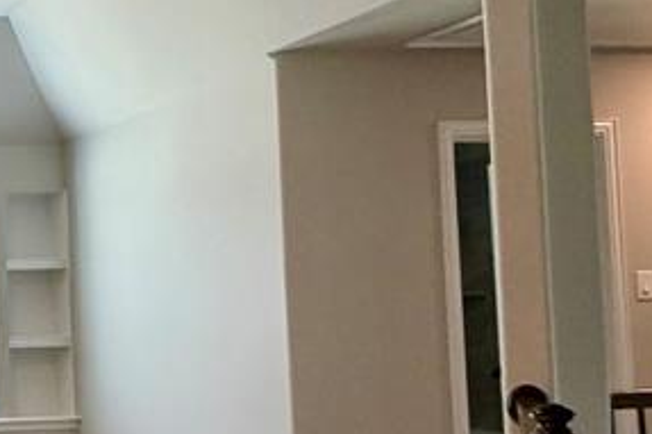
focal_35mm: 52
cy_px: 289
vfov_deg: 25.8
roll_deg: +1.6
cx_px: -282
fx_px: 941
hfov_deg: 28.1
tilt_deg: +1.6
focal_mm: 2.22
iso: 250
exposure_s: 1/120
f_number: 2.2
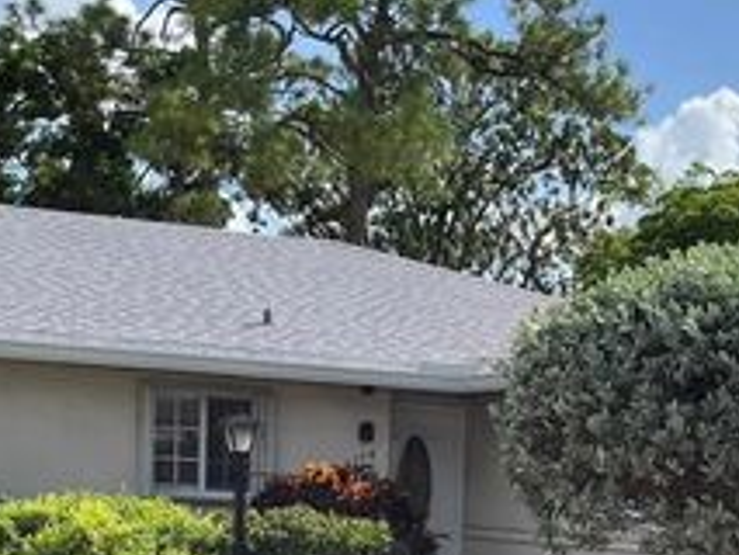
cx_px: 538
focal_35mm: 78
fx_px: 1666
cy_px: 607
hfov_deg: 24.8
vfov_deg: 18.2
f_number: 1.6
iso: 50
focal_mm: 5.1
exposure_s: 1/3135
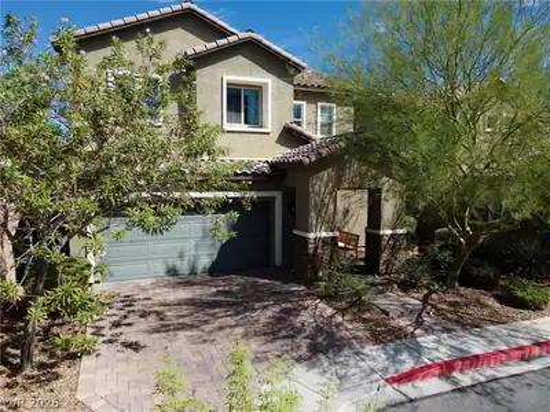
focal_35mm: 24
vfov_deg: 56.8
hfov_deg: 71.6
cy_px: 206
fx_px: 381
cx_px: 275
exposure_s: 1/640
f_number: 2.8
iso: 110
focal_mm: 4.5
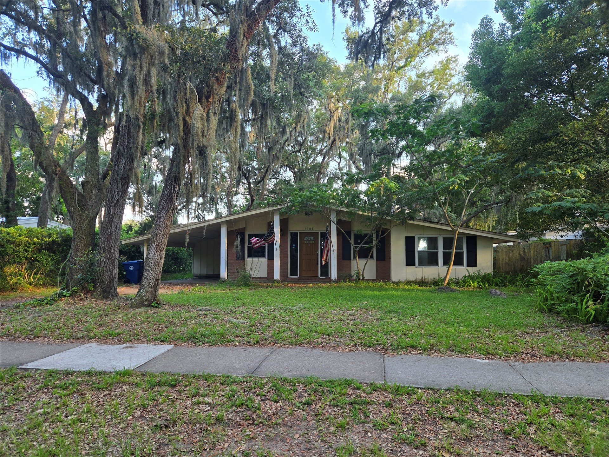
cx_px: 304
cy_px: 228
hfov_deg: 73.9
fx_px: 405
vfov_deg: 58.9
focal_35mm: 23
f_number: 1.8
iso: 64
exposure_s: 1/180
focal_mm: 5.4
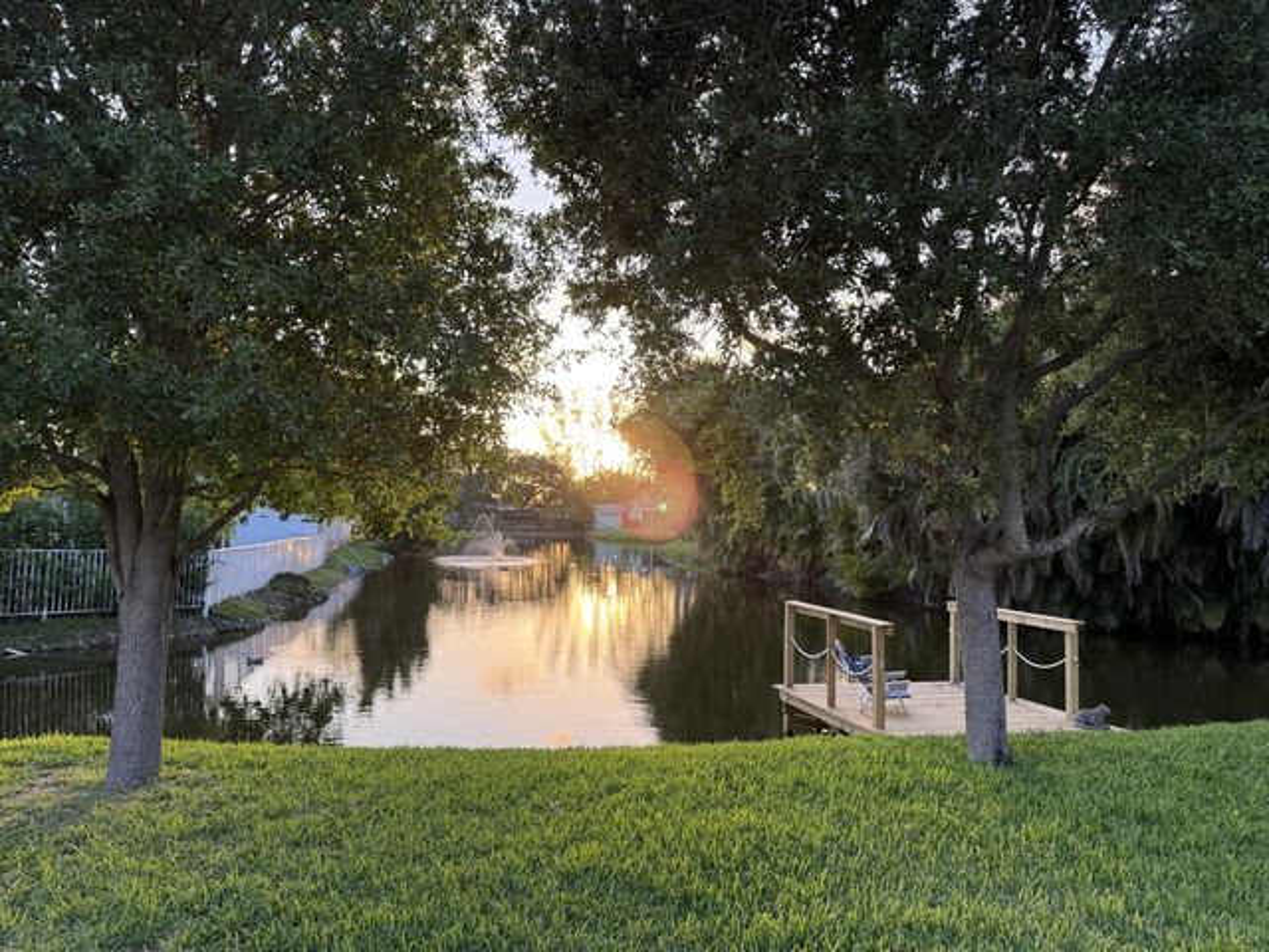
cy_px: 476
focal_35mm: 24
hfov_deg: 71.6
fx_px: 880
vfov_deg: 56.8
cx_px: 634
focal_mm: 6.76
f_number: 1.78
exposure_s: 1/332
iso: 100
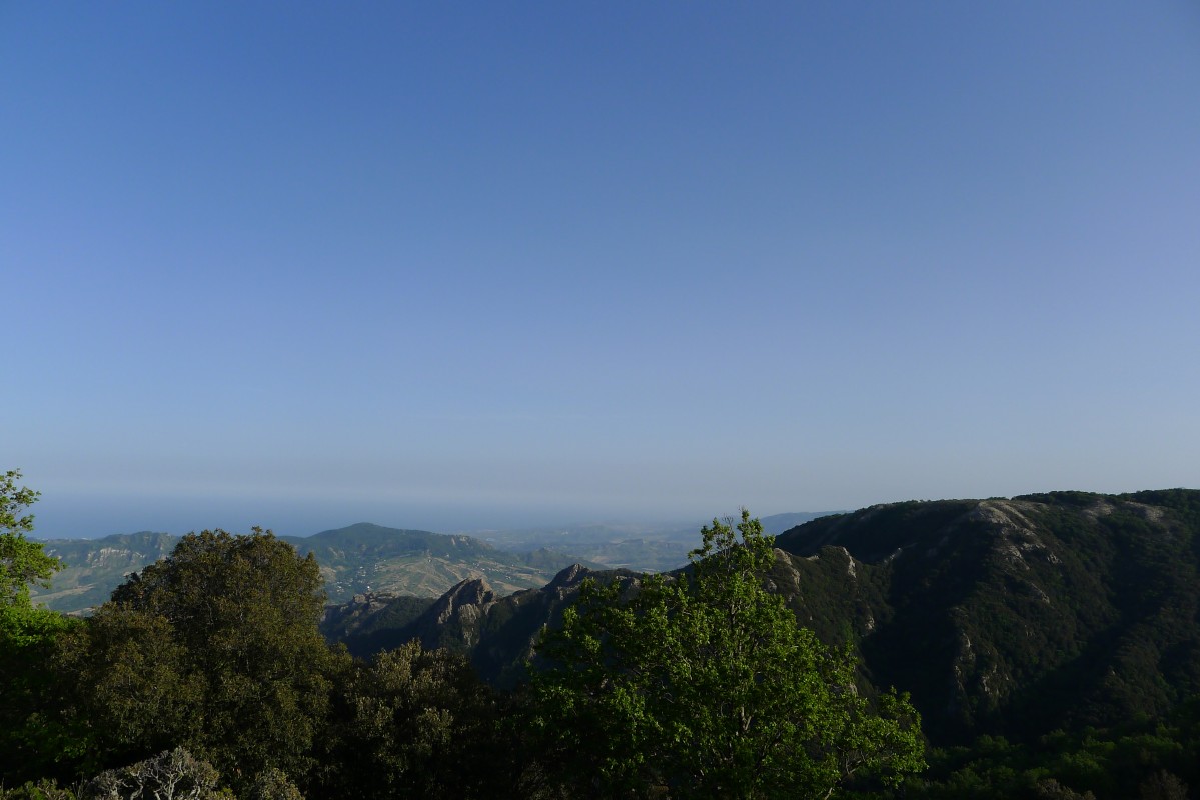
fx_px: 800
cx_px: 600
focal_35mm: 24
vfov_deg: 53.2
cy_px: 400
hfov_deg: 73.7
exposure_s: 1/1000
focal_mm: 5.1
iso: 80
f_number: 4
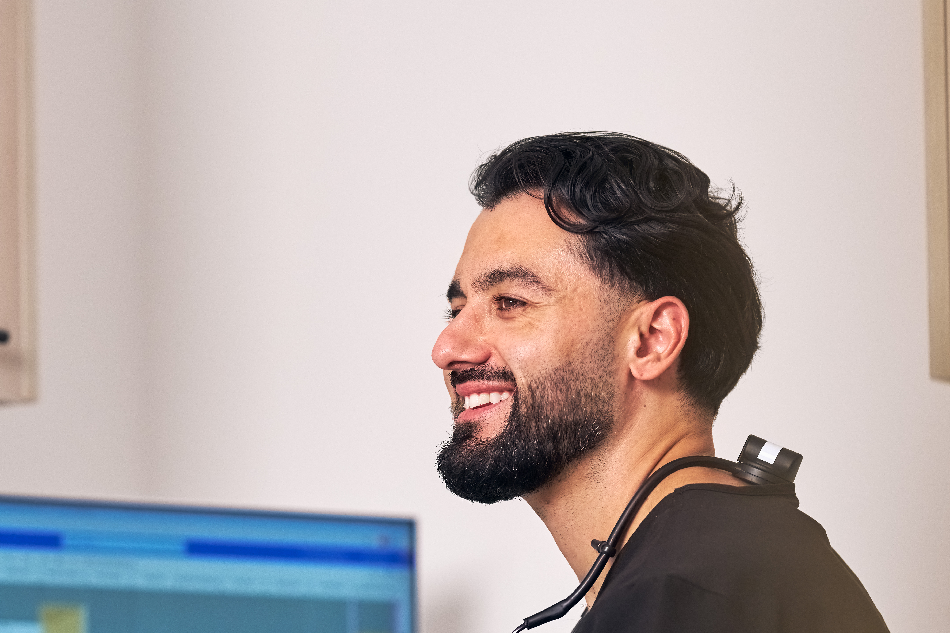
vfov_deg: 6.0
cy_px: 468
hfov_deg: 9.0
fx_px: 6069
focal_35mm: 230
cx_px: 510
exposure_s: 1/1000
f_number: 2.5
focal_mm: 135
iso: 800
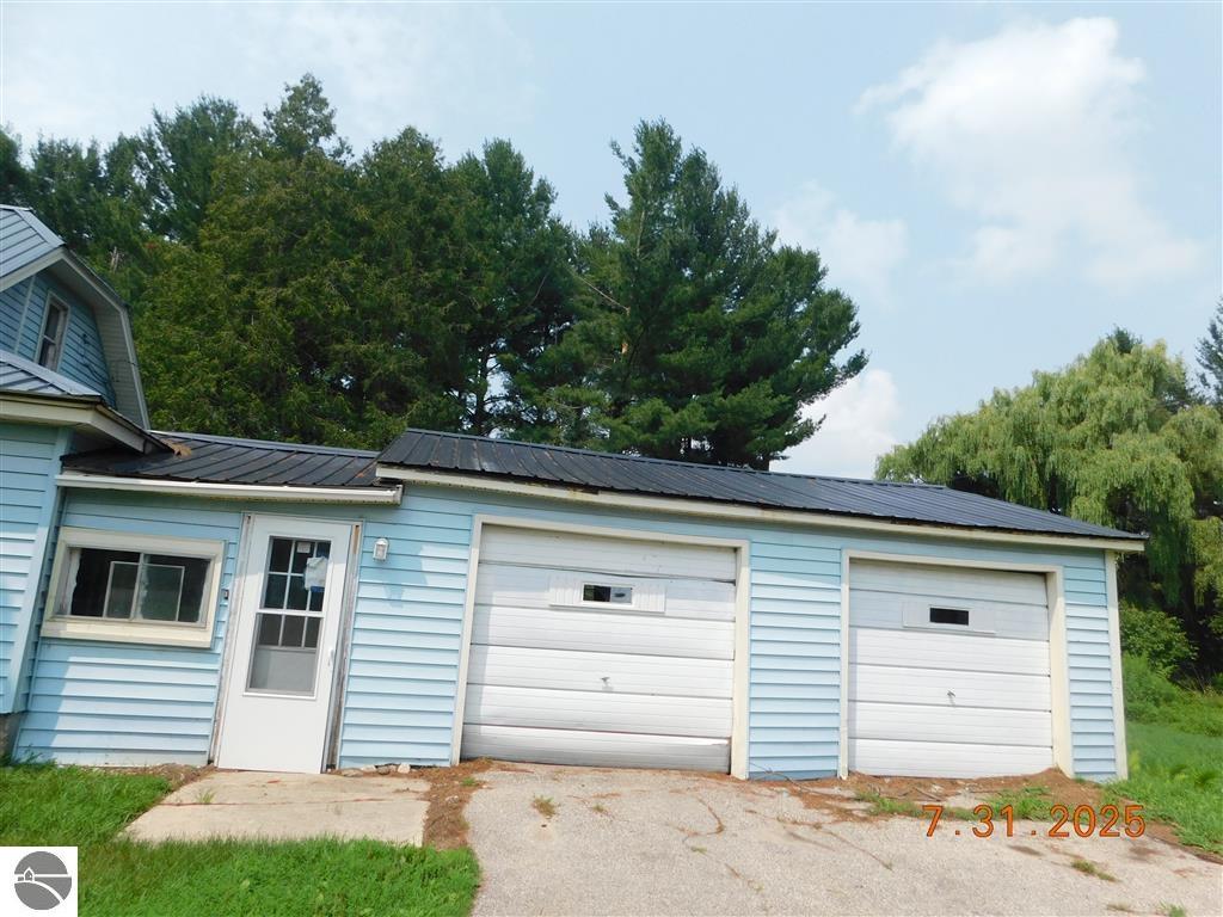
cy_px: 458
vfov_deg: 58.9
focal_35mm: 23
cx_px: 612
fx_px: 813
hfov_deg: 73.9
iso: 125
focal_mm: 4
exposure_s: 1/400
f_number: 6
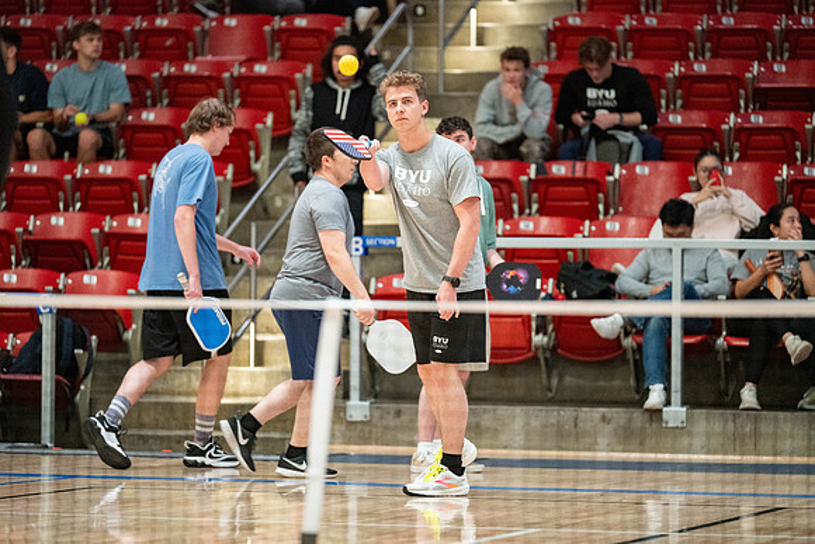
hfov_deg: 10.3
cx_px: 408
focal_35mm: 200
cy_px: 272
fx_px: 4529
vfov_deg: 6.9
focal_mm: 200
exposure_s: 1/500
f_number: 2.8
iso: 5000
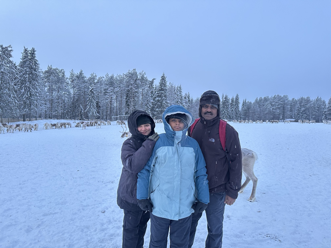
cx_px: 166
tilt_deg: -0.9
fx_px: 229
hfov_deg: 71.6
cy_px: 124
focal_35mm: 24
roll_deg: -2.0
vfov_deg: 56.8
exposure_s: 1/70
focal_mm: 6.86
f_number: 1.78
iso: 250
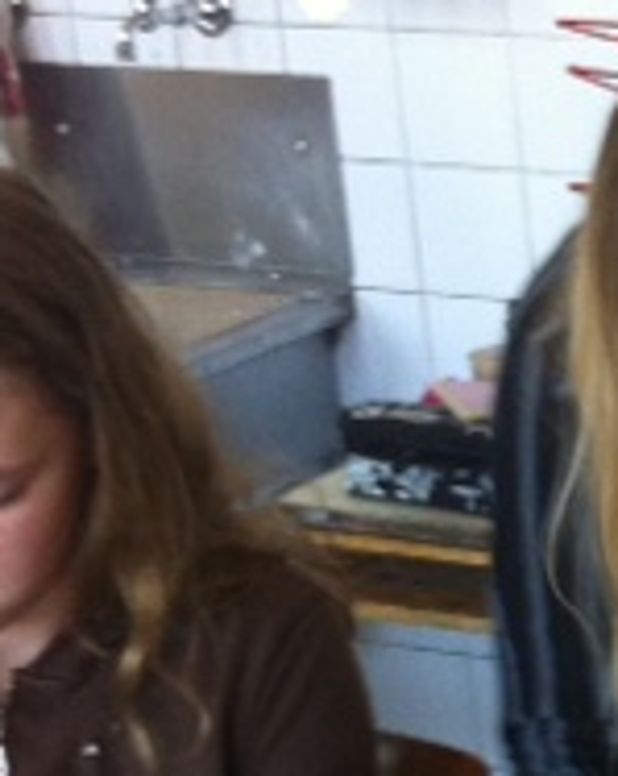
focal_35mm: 117
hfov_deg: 11.7
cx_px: 1277
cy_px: 602
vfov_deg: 16.4
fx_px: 2682
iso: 160
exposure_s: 1/17
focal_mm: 3.85
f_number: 2.8
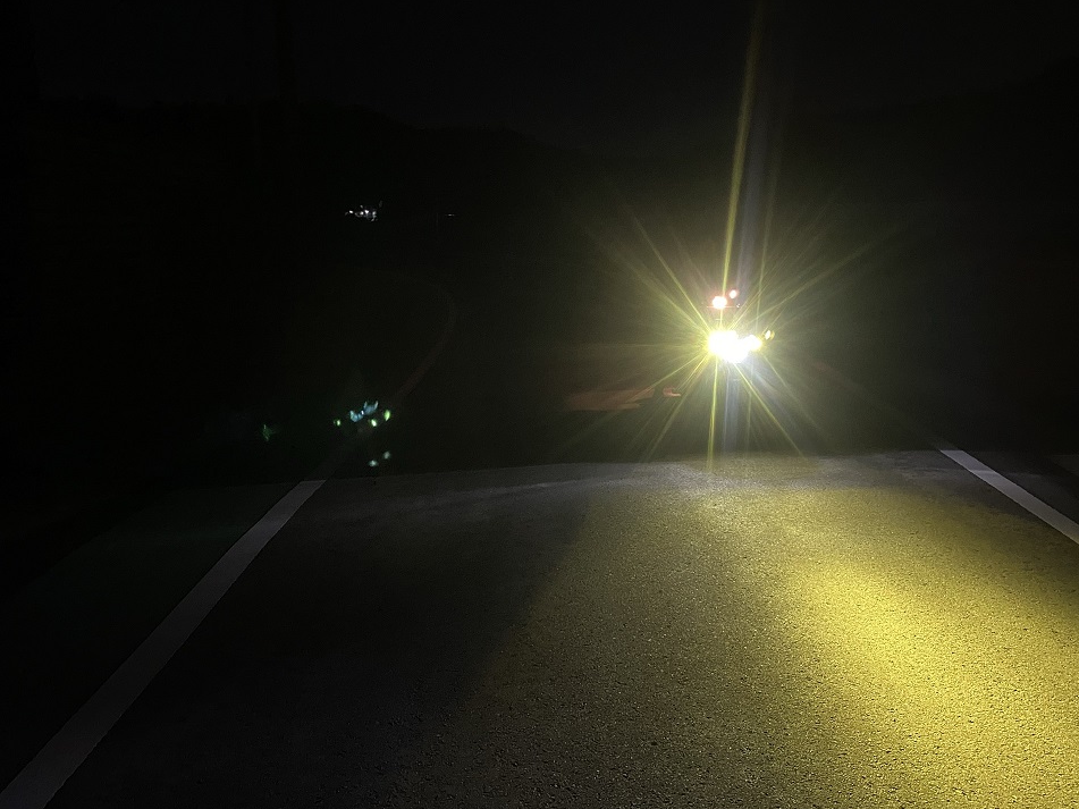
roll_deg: +0.6
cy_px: 386
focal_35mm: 28
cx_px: 545
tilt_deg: -11.0
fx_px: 873
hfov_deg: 63.4
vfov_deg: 49.7
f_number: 1.8
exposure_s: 1/15
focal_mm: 4.25
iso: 1600
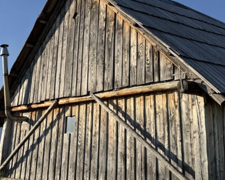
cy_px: 67
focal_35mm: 57
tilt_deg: +15.8
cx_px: 41
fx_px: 380
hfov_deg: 32.0
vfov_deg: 26.6
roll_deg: -3.7
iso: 80
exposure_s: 1/4608
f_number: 1.78
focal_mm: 6.76
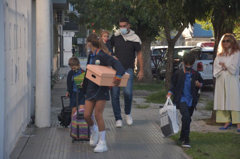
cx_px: 120
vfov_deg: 12.1
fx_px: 749
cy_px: 80
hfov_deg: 18.2
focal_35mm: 112
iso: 640
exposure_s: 1/500
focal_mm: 75
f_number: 5.6
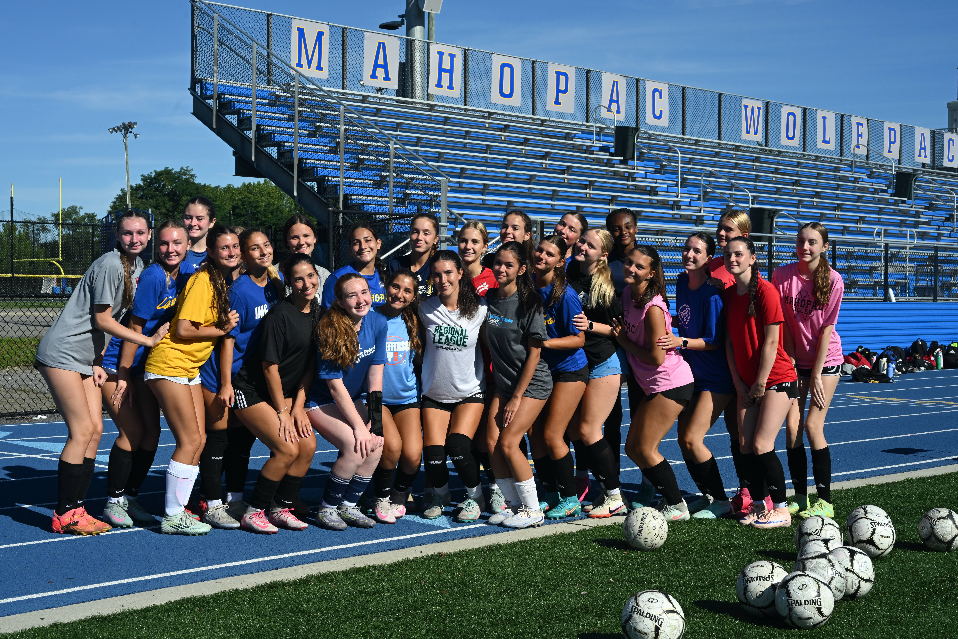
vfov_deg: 27.0
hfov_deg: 39.6
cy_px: 320
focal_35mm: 50
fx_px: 1330
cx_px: 479
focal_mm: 50
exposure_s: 1/640
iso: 400
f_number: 13
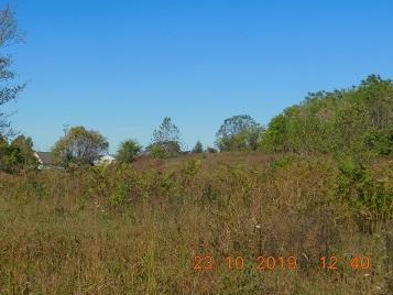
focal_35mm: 58
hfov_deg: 33.1
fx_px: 659
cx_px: 149
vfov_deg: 25.2
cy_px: 113
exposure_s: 1/400
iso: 125
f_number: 7.4
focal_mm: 8
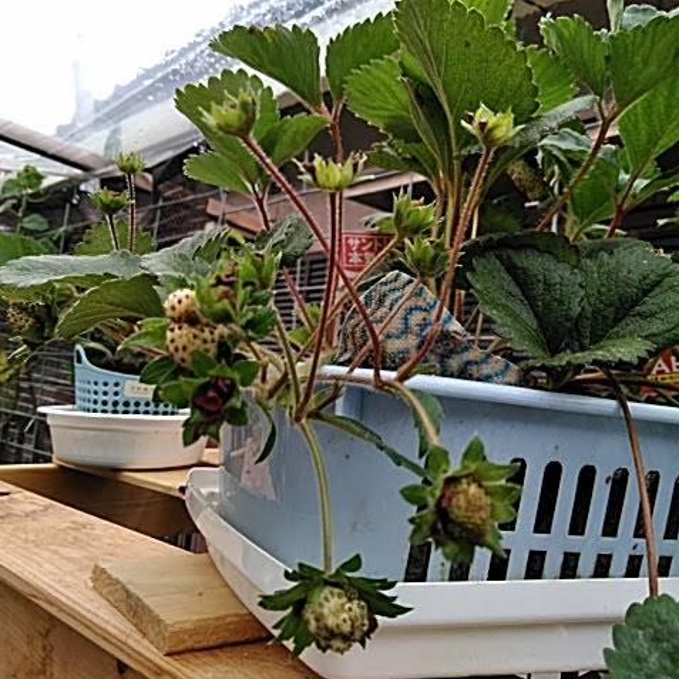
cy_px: 340
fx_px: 710
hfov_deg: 51.0
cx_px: 376
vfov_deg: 51.1
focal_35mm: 32
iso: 60
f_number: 2.2
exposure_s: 1/212
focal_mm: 3.46
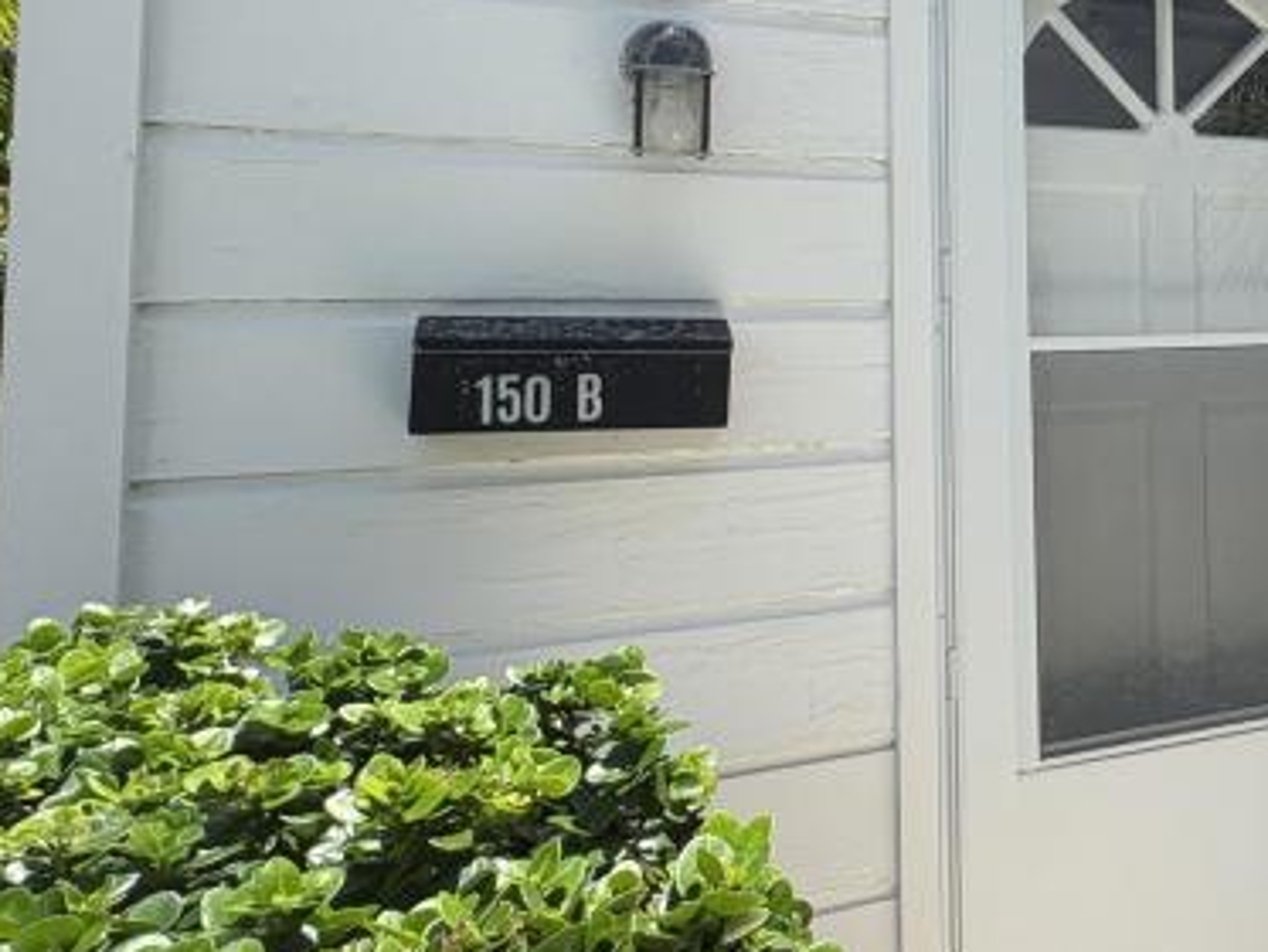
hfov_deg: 43.8
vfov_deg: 38.6
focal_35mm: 36
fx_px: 1319
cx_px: 1271
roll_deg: +2.5
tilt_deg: +4.7
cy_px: 238
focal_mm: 2.22
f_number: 2.2
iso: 50
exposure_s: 1/932
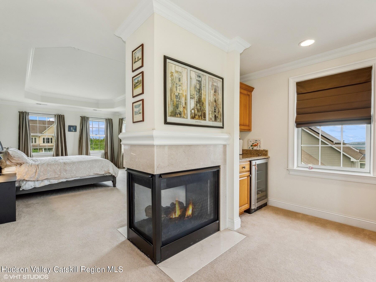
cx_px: 188
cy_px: 141
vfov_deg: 78.1
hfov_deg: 94.5
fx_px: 174
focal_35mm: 16
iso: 200
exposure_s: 1/8
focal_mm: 8
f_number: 8
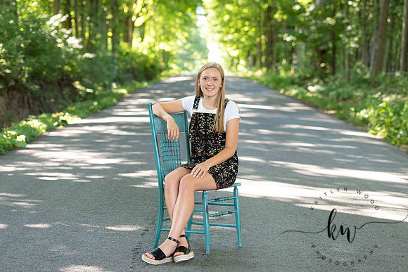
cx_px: 204
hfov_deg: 20.5
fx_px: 1126
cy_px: 136
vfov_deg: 13.8
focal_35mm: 99
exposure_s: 1/200
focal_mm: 98
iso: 640
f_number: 3.5
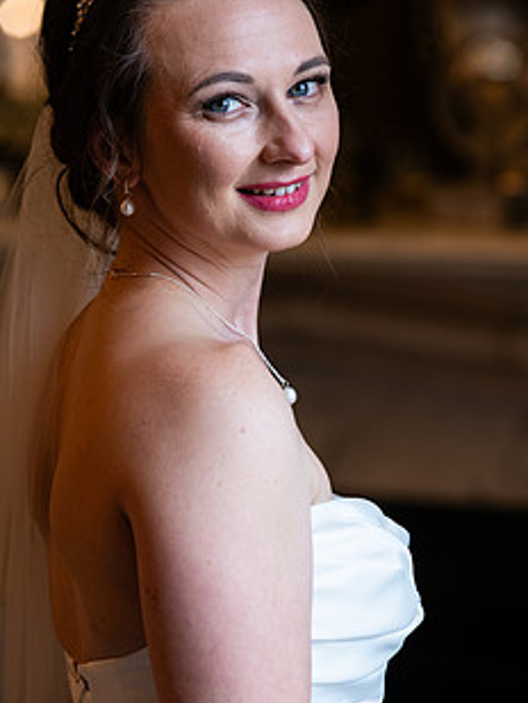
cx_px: 294
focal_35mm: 189
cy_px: 350
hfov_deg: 7.9
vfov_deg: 10.5
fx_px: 3841
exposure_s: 1/160
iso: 400
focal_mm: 135
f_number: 3.5
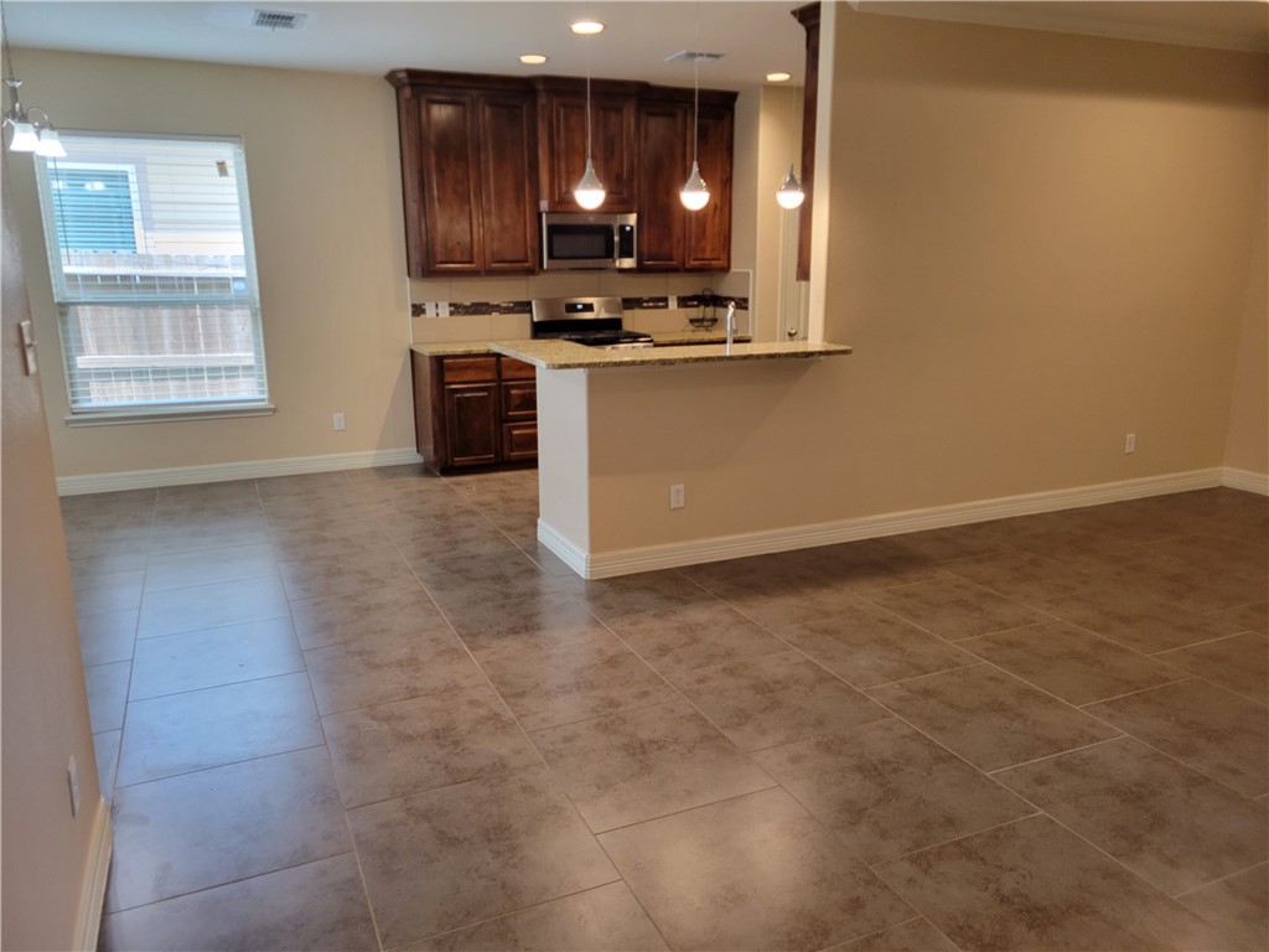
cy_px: 476
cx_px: 634
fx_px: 953
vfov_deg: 53.1
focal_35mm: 26
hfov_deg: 67.3
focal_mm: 5.4
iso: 250
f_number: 1.8
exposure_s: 1/120
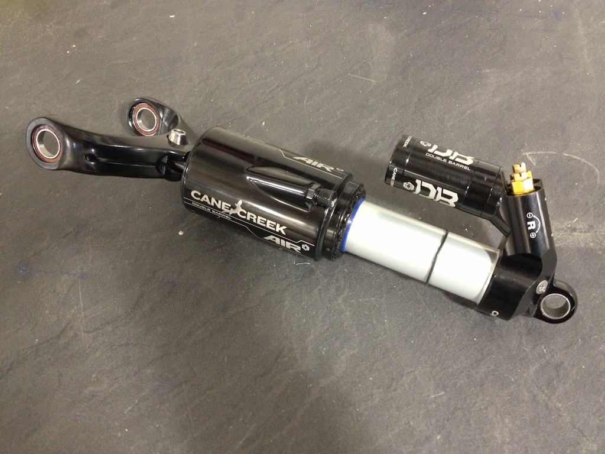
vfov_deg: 40.7
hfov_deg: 52.6
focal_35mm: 35
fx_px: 612
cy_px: 227
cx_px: 302
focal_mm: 4.28
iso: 250
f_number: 2.4
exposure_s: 1/20
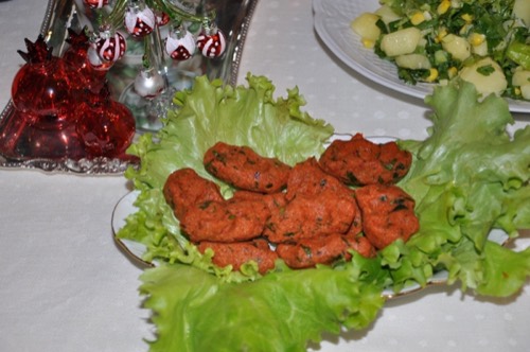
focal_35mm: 75
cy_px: 176
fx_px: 1103
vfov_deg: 18.1
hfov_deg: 27.0
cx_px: 265
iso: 200
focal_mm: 50
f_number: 5
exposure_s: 1/60
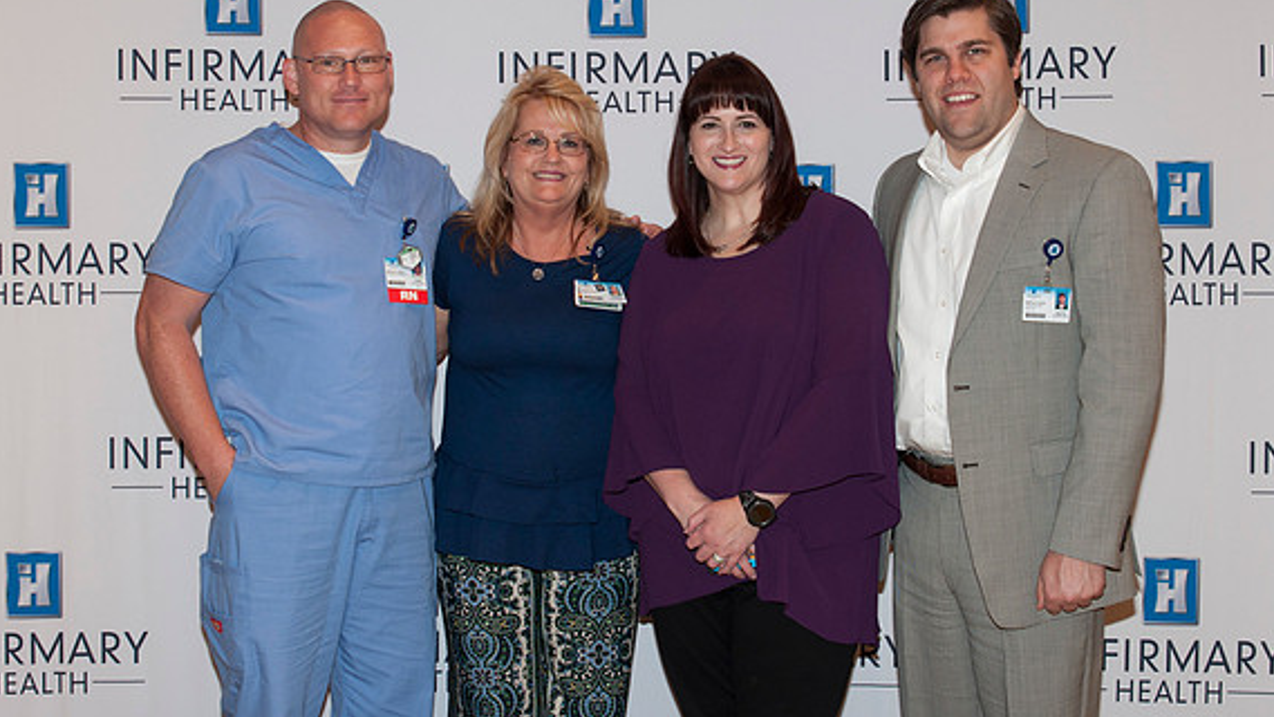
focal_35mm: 56
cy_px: 326
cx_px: 636
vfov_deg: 21.4
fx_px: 1892
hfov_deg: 37.2
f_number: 5.6
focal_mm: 35
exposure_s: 1/50
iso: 400
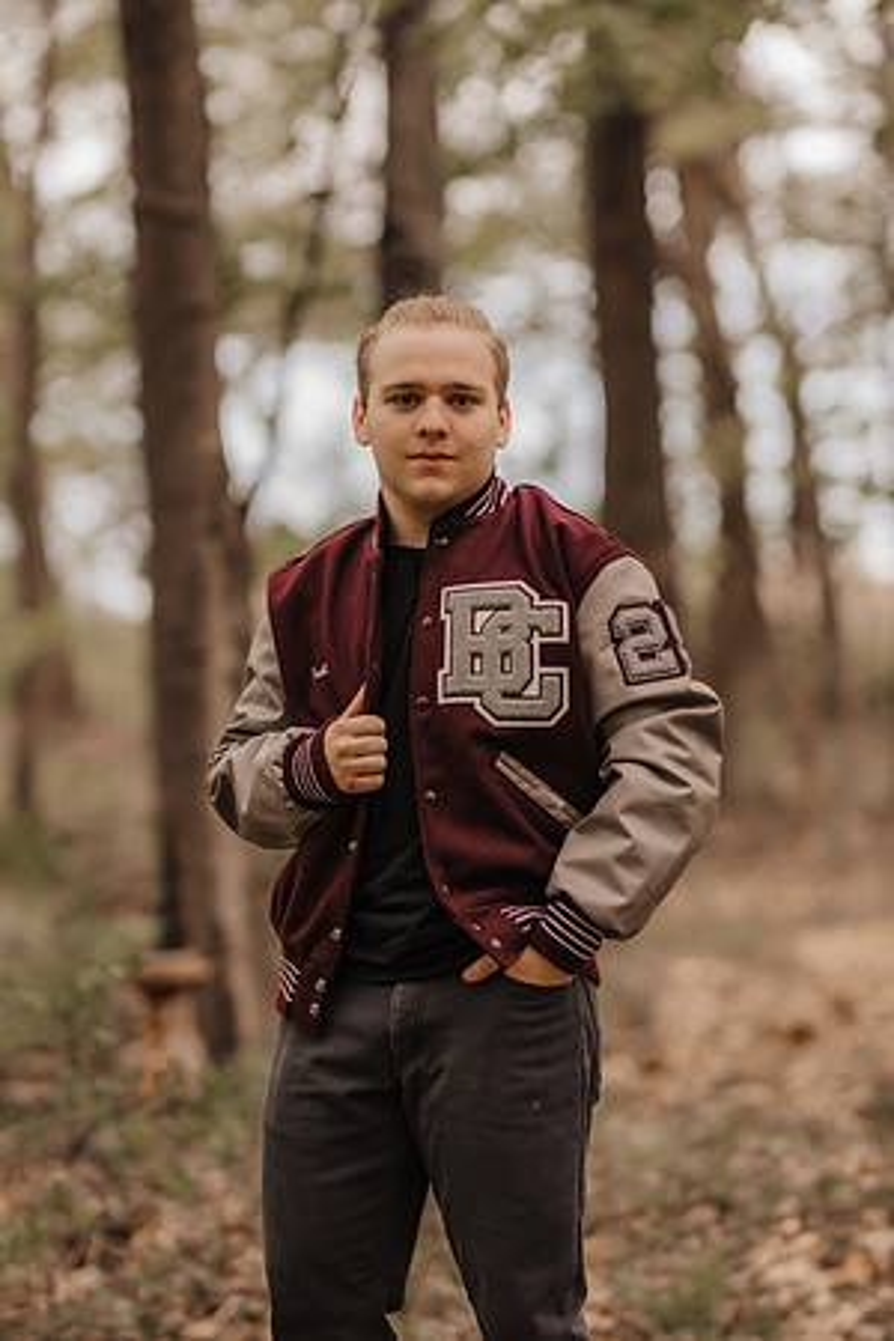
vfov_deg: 16.1
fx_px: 4730
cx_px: 447
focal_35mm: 127
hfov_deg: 10.8
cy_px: 670
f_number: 1.6
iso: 125
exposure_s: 1/800
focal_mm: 85
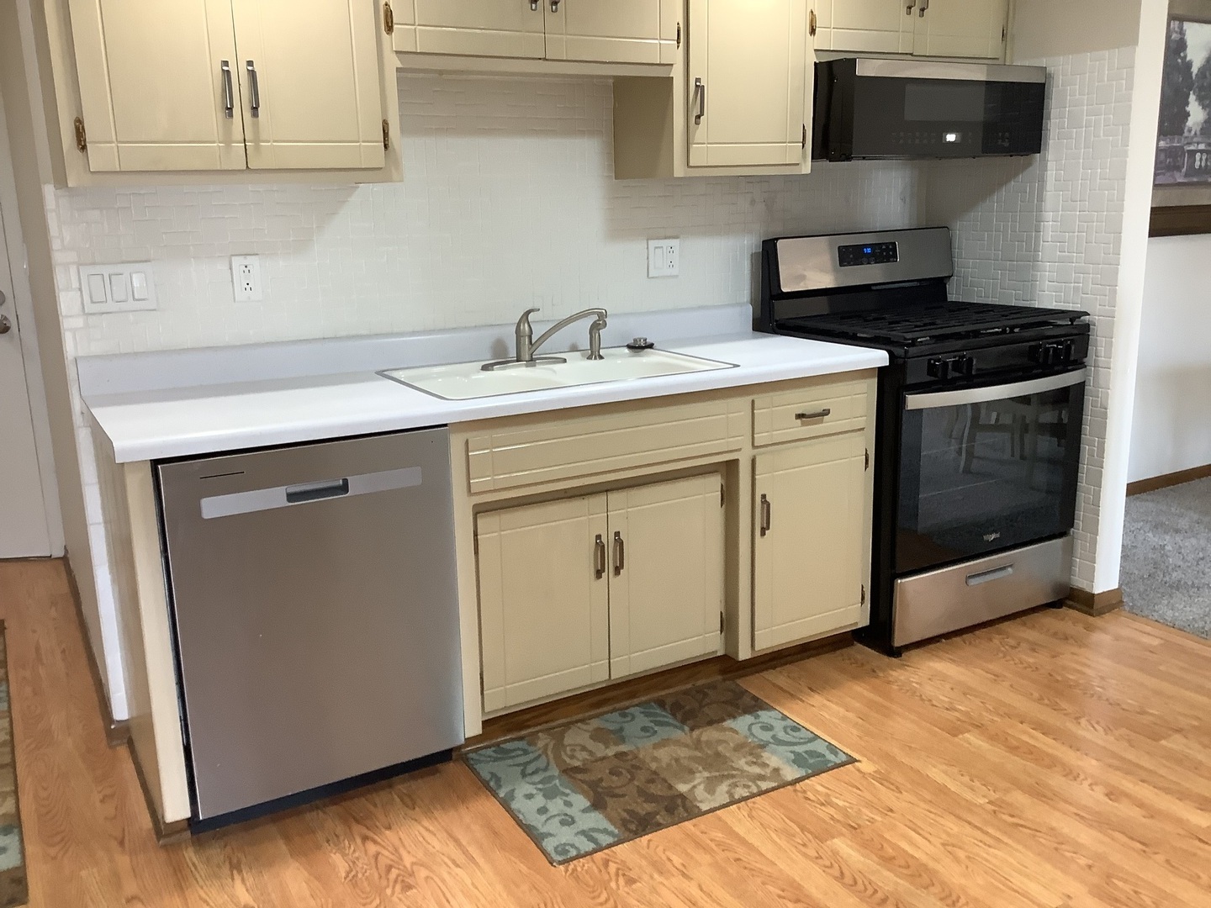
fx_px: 1084
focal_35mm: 31
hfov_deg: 58.4
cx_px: 606
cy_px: 454
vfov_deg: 45.4
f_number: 2.4
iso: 125
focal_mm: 3.3
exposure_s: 1/60
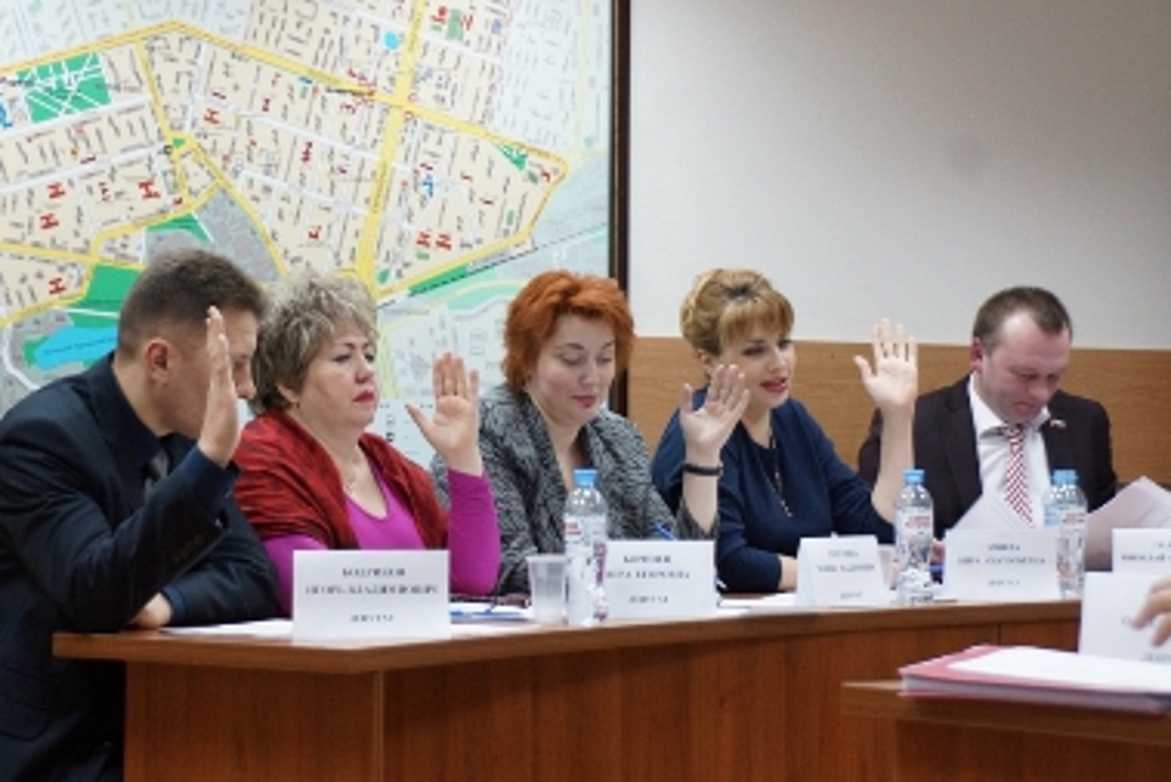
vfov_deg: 14.0
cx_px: 525
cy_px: 348
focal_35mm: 98
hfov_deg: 20.9
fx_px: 3175
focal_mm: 55
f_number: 5.6
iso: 2000
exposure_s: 1/125
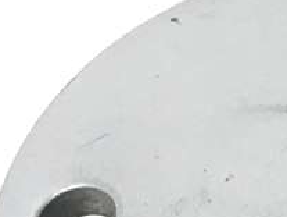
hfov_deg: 7.5
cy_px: 248
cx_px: 802
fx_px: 1985
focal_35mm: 239
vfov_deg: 6.2
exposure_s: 1/30
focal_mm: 3.3
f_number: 2.4
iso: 32
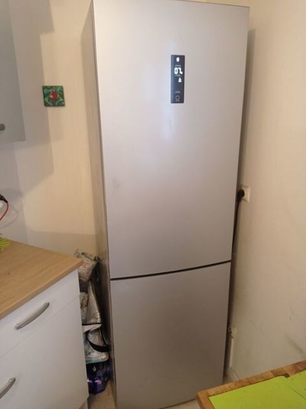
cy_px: 204
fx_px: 331
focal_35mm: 28
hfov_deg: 49.7
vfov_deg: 63.5
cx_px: 153
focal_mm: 4.74
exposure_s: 1/25
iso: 395
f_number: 1.79
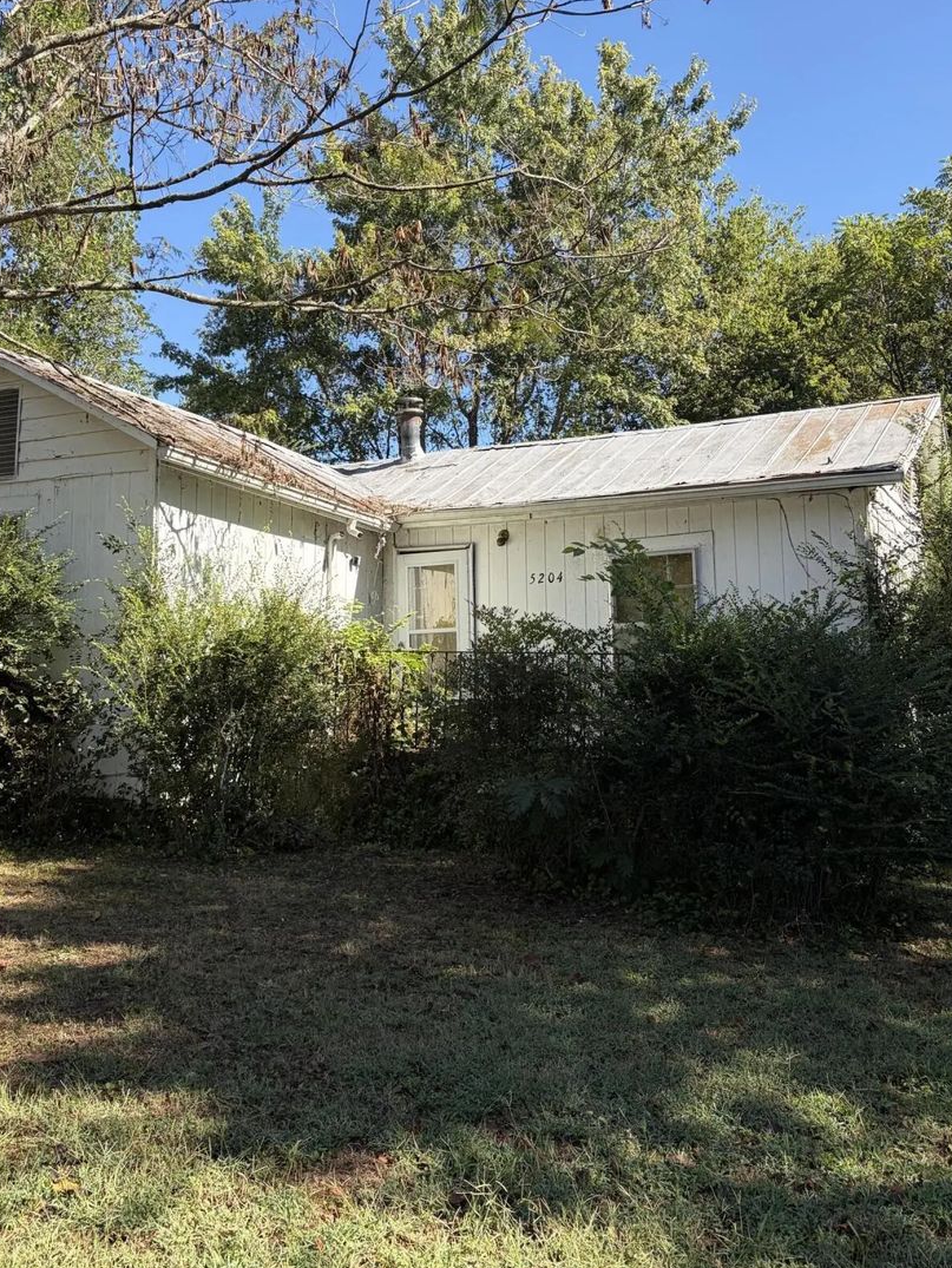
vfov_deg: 55.3
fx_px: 1209
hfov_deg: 42.8
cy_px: 576
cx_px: 396
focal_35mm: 33
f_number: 1.6
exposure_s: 1/1001
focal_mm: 5.96
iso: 50
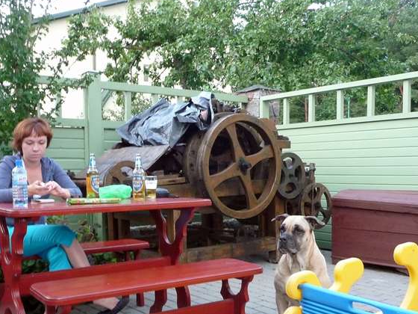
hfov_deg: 46.8
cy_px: 203
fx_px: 483
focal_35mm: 40
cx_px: 197
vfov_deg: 35.7
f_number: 3.3
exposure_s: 1/30
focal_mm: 4.7
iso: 320
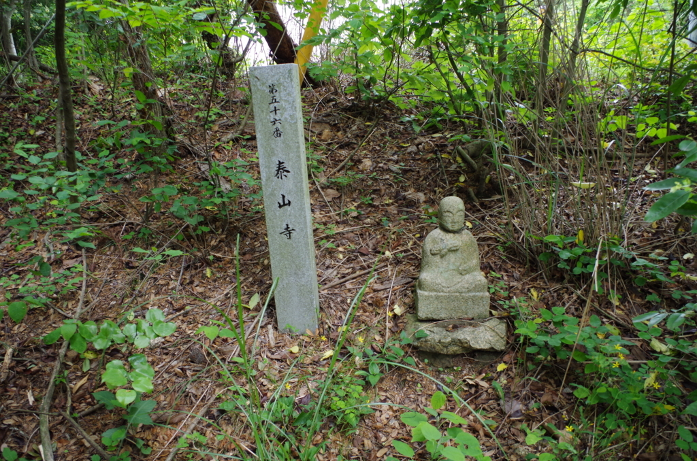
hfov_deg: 67.5
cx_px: 348
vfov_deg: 47.7
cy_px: 230
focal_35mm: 27
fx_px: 522
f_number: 5
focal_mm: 18
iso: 400
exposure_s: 1/100
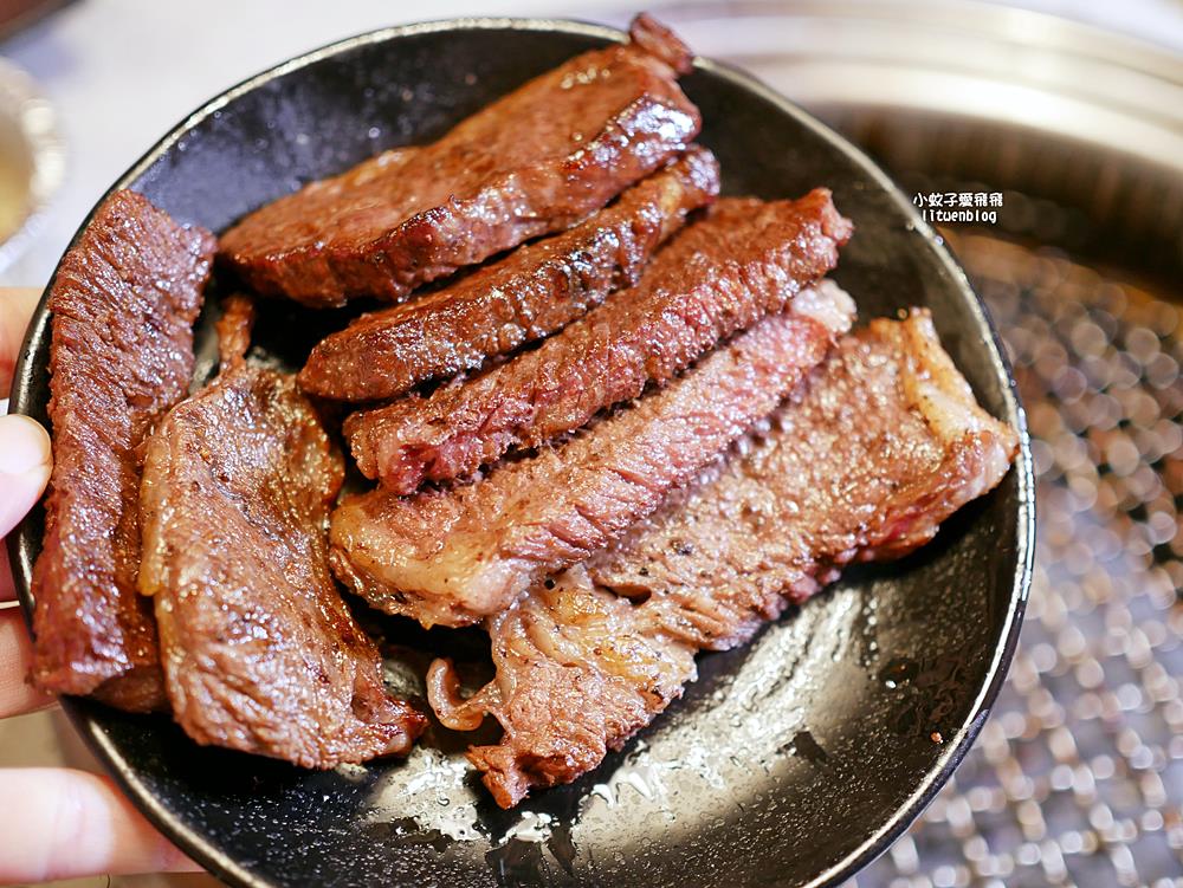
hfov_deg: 38.2
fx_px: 1710
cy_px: 444
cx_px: 592
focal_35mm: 50
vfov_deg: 29.1
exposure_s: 1/60
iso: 400
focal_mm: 25
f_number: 1.8
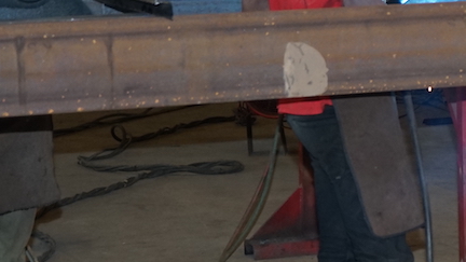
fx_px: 2014
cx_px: 539
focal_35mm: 163
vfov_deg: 7.4
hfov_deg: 12.9
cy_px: 53
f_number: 5
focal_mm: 56
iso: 1250
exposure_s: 1/100
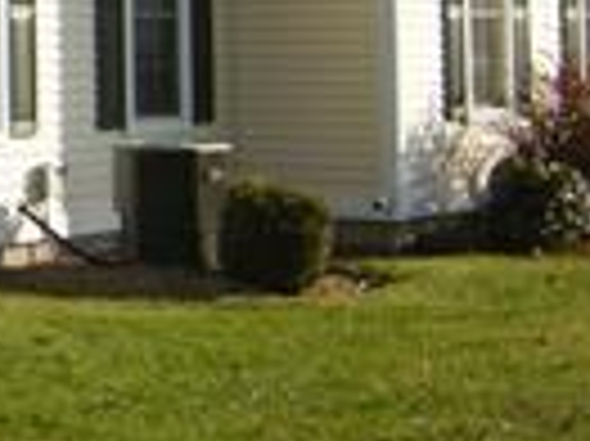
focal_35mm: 137
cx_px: -649
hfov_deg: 12.4
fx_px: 2333
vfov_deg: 10.6
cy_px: -90
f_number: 5.6
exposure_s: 1/341
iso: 91
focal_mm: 4.7
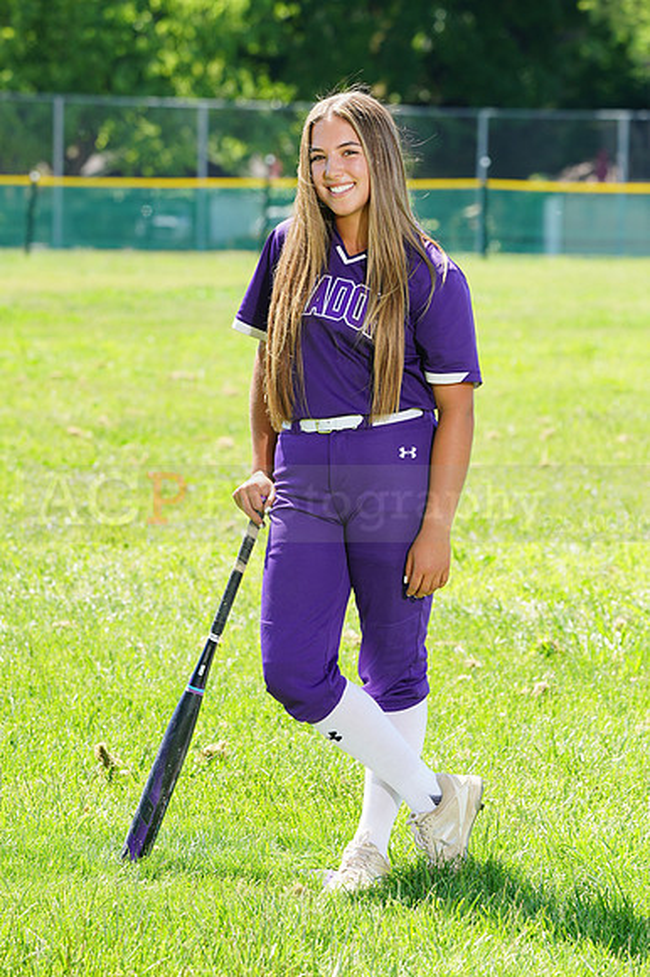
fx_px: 5368
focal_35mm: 198
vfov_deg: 10.4
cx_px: 325
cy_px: 488
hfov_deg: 6.9
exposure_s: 1/160
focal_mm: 198
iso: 200
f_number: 9
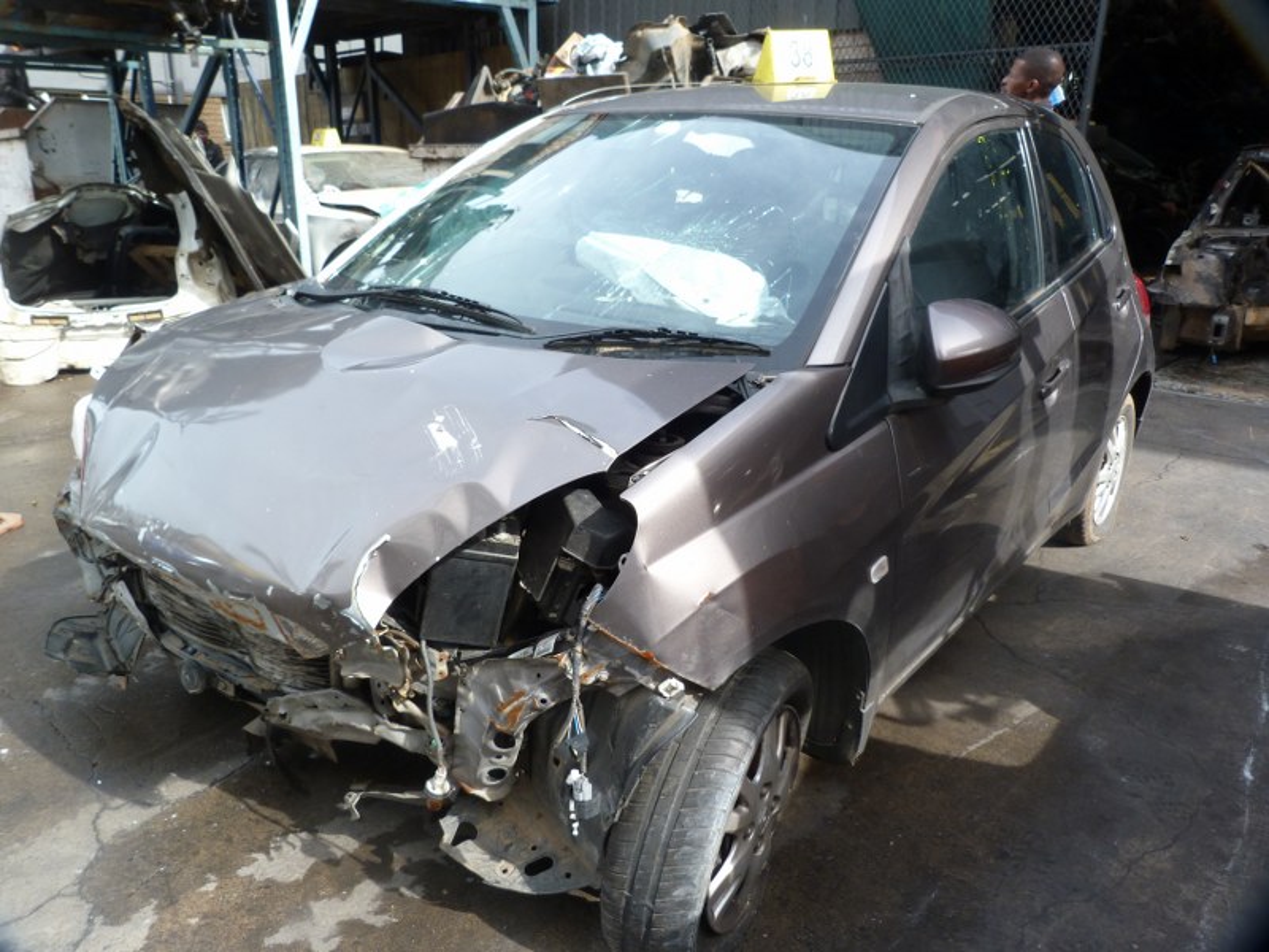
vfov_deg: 54.9
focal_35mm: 25
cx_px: 634
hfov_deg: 69.4
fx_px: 916
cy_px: 476
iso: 80
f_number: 3.6
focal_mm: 4.5
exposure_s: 1/100
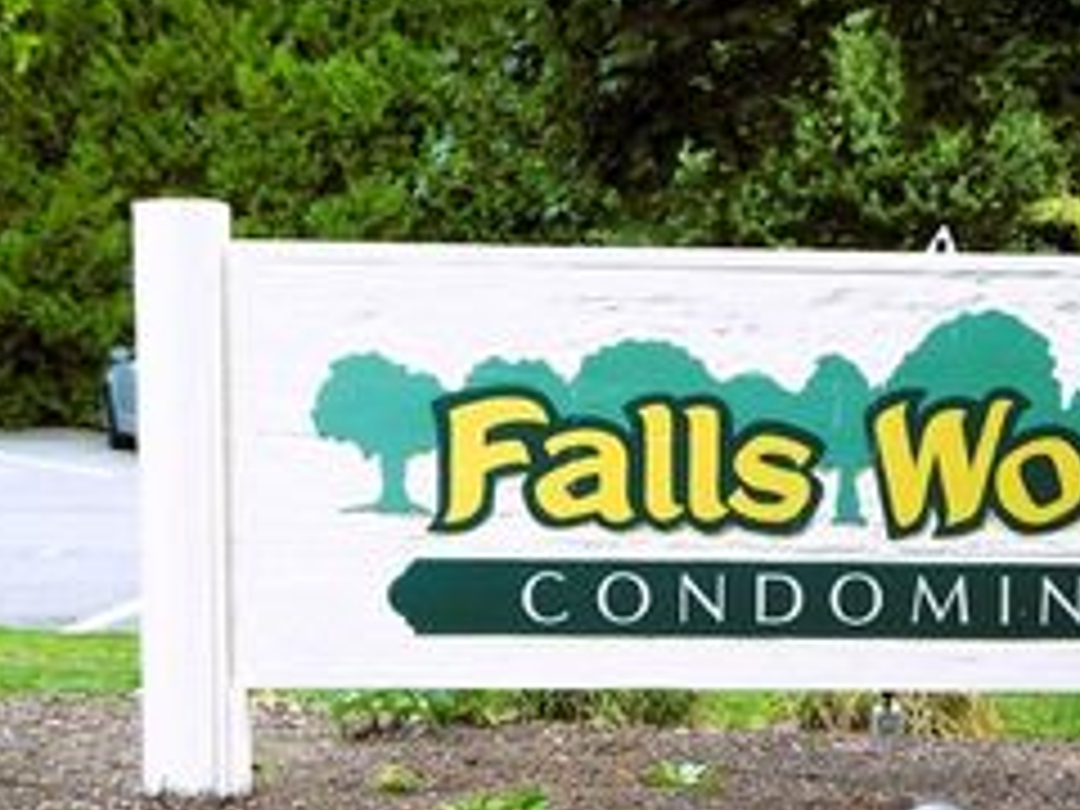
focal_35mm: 96
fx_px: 2995
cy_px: 668
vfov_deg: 15.3
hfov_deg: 20.2
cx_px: 878
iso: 100
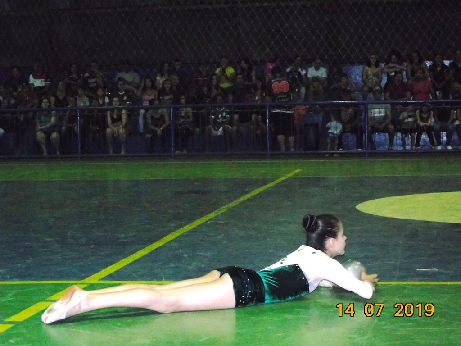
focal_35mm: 82
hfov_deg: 23.8
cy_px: 173
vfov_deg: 18.0
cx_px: 230
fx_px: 1092
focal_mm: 15
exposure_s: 1/60
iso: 1600
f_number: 4.1
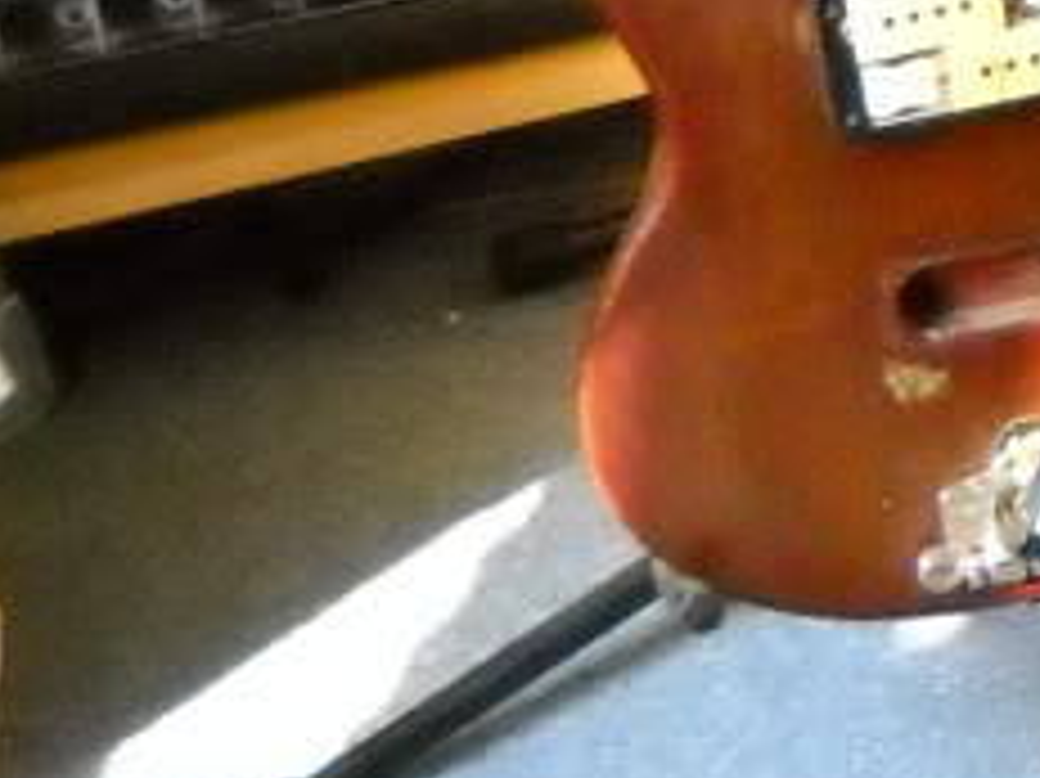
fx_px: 5465
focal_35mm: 182
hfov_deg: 10.3
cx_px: 1783
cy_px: -270
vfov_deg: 8.0
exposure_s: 1/71
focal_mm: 6.72
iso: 800
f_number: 3.1
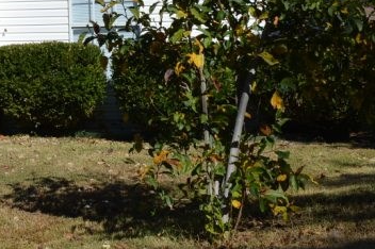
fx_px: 999
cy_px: -86
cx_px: -43
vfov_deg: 13.6
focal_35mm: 96
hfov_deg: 20.2
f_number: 9
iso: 100
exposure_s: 1/320
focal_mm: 22
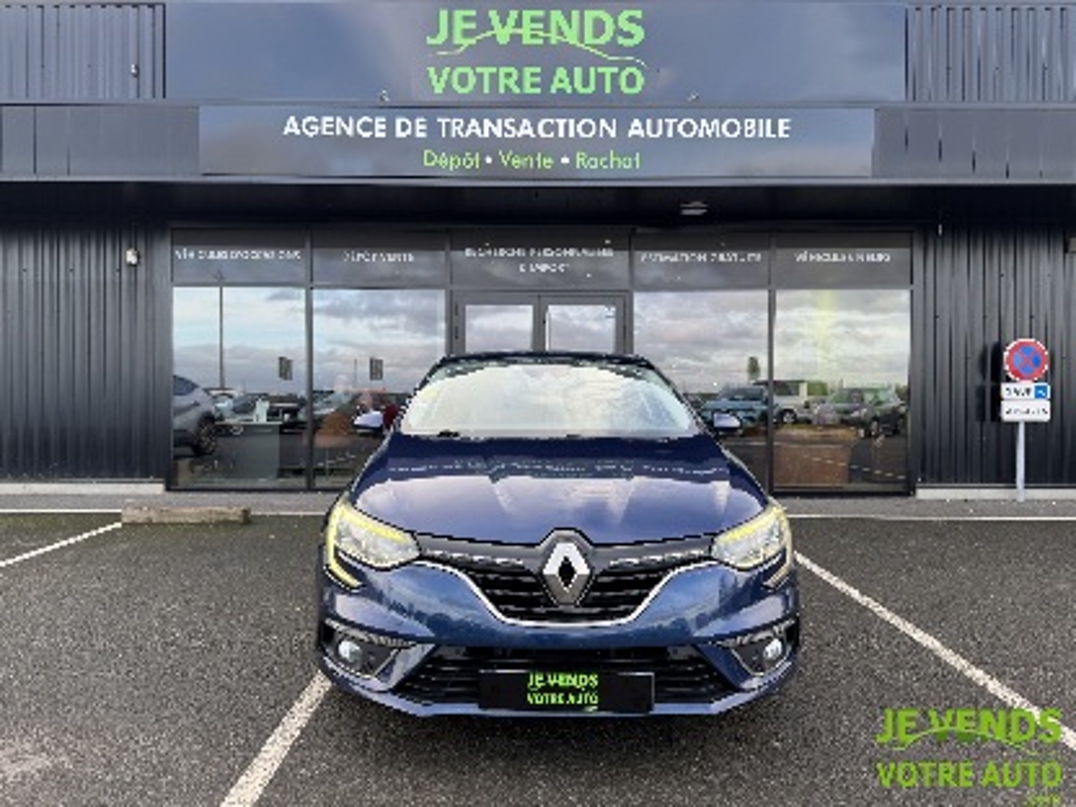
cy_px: 404
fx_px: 746
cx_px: 538
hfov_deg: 71.6
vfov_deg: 56.8
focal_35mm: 24
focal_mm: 6.76
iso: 80
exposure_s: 1/317
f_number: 1.78
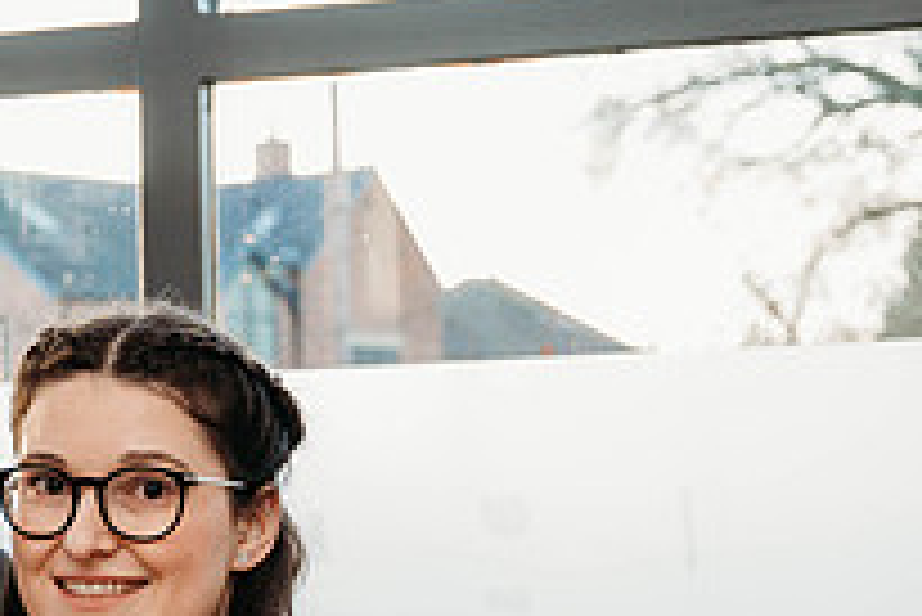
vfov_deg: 10.3
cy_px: 850
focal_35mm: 130
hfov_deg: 15.3
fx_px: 3332
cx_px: -99
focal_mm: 46
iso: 1000
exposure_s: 1/200
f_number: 4.5
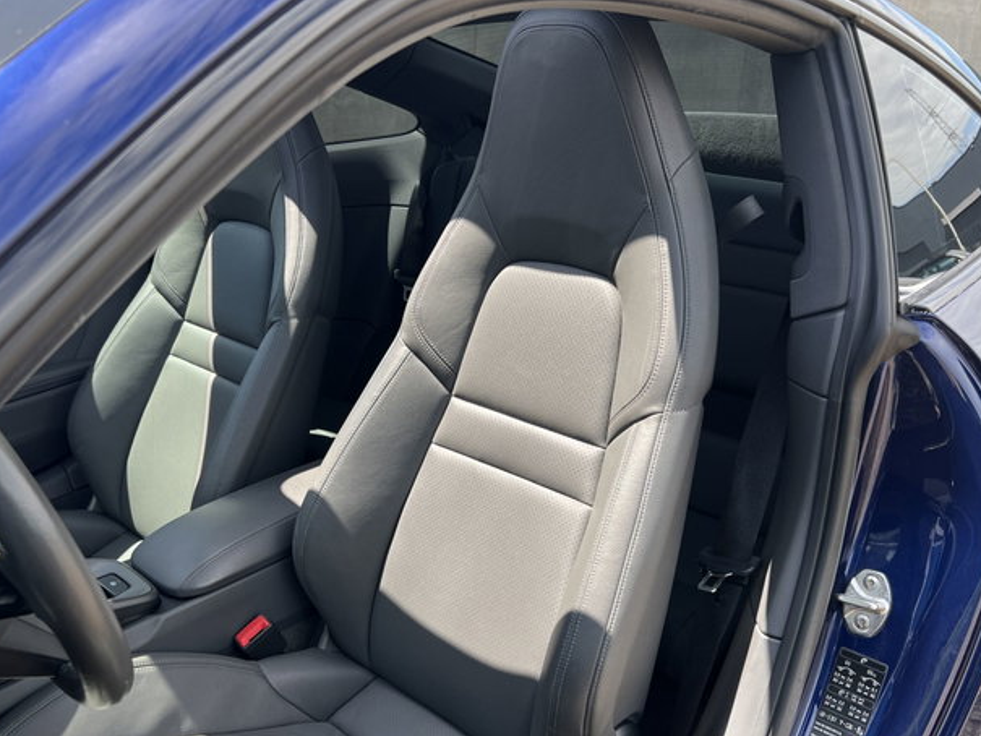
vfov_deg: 42.9
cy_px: 413
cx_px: 478
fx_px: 935
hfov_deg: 55.3
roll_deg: -0.8
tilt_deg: -21.1
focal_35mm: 33
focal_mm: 5.7
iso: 50
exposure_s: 1/621
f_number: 1.5
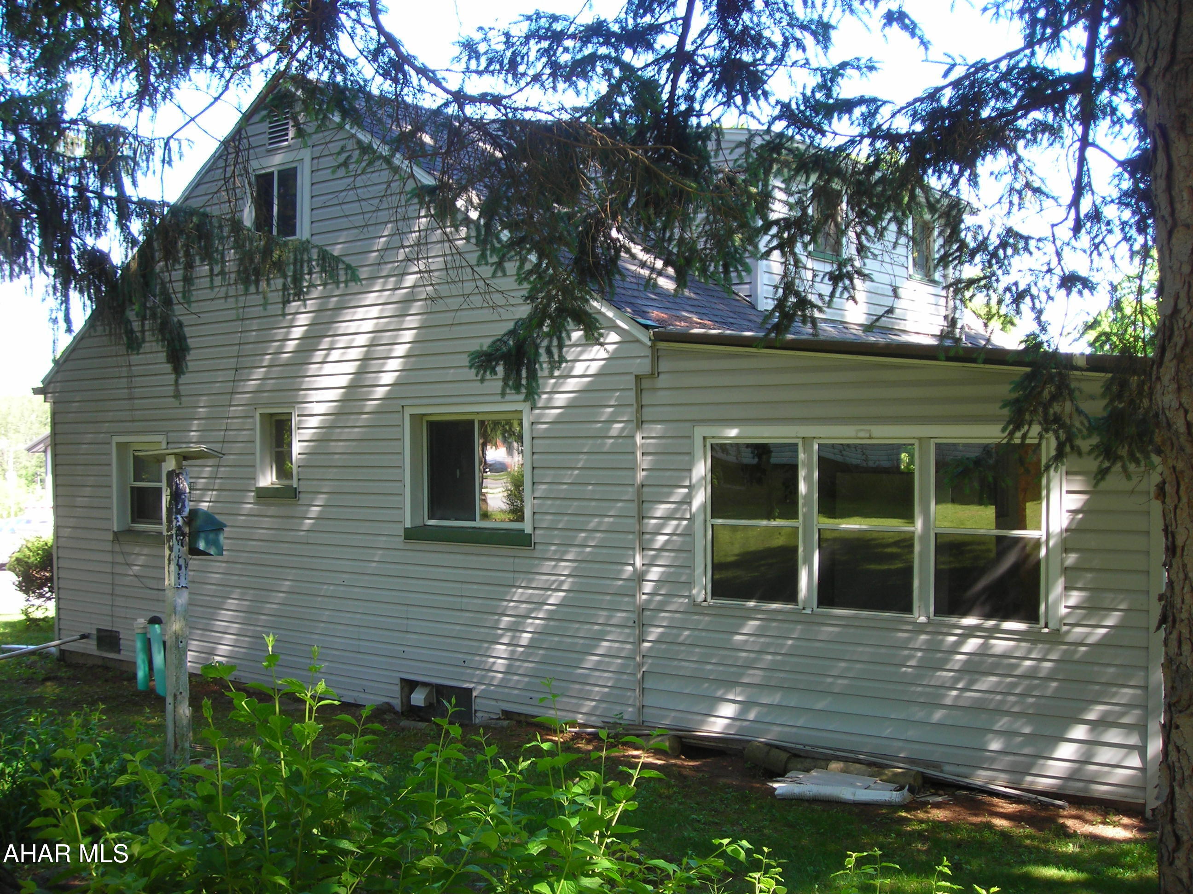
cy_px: 447
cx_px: 596
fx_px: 1310
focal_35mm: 38
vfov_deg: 37.7
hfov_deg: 49.0
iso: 50
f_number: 3.2
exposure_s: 1/39.4
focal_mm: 6.3
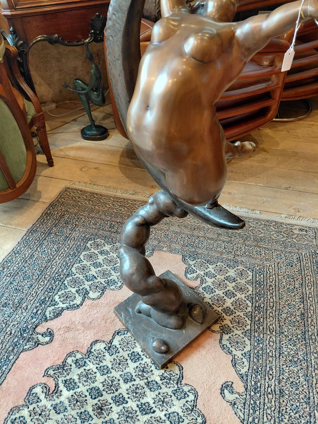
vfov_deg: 69.4
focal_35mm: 25
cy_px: 212
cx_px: 159
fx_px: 306
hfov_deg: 54.9
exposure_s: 1/50.1
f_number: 1.8
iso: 160
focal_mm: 4.69
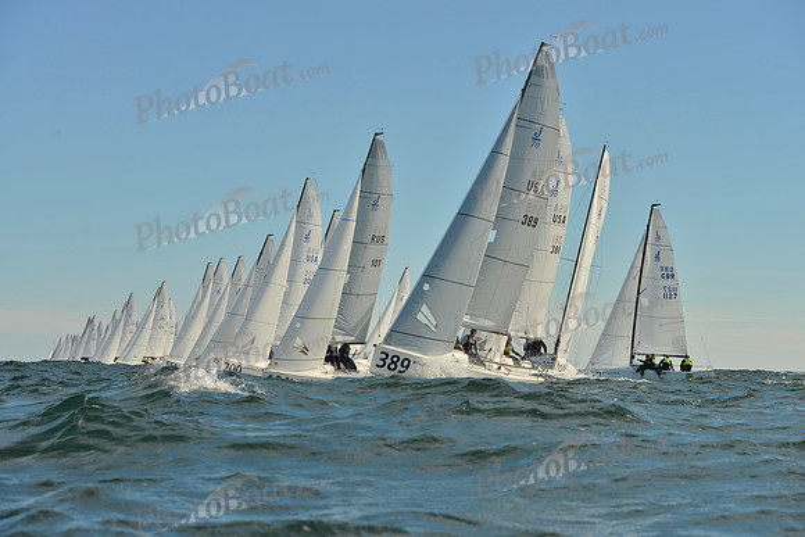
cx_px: 402
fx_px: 1566
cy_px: 268
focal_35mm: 70
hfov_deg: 28.8
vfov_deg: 19.5
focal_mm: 70
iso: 280
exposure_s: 1/1250
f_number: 8
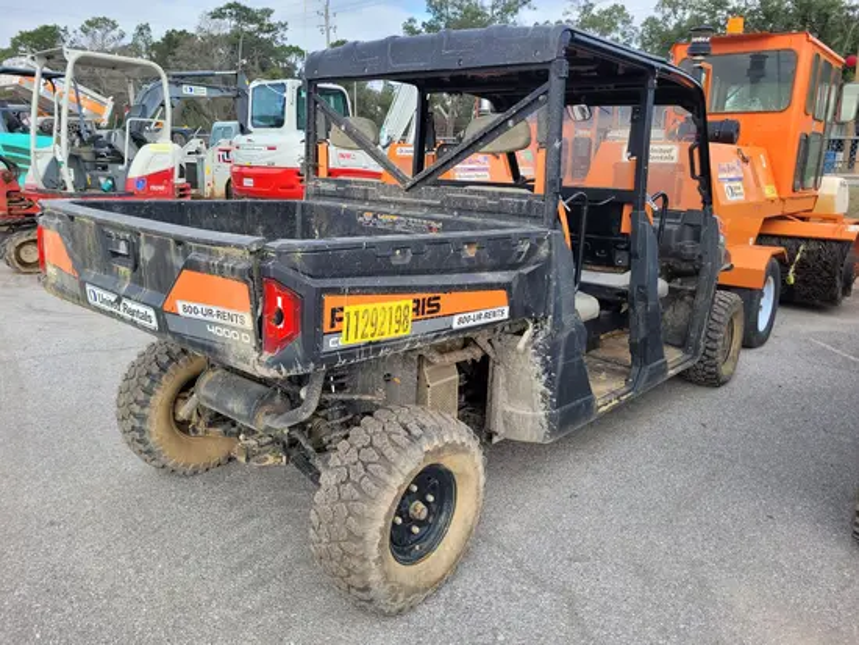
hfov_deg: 67.3
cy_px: 322
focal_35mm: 26
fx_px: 645
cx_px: 430
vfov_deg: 53.1
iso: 40
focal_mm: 5.4
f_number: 1.8
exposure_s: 1/784
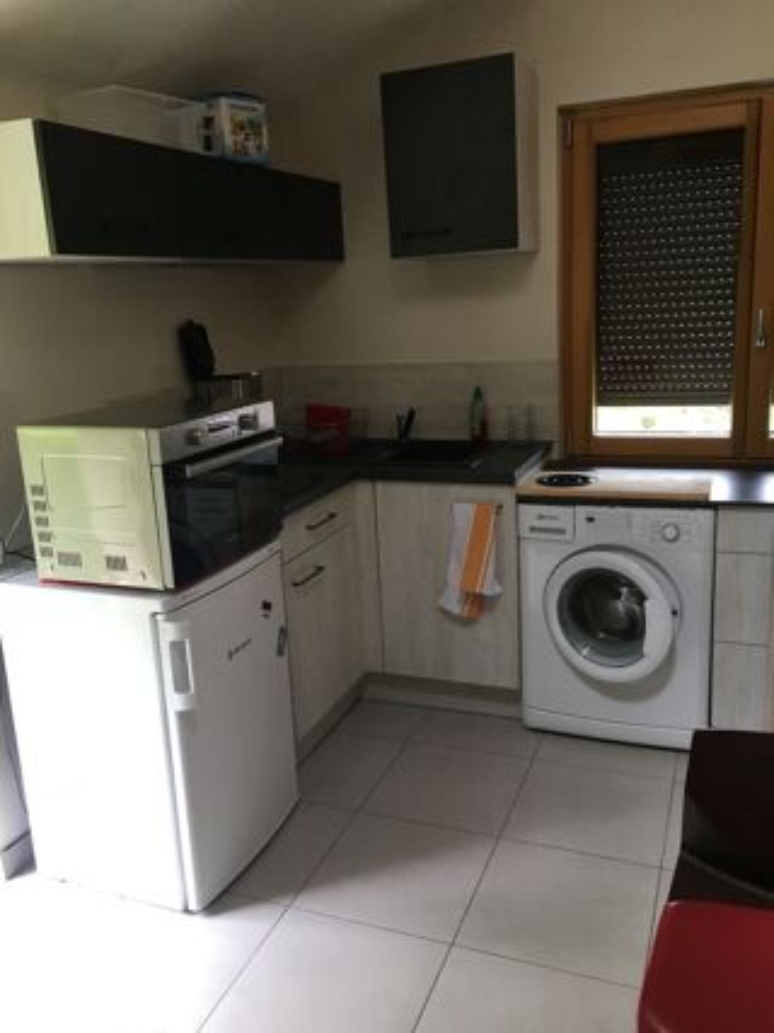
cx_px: 387
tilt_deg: -15.3
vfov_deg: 61.7
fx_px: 865
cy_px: 516
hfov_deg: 48.2
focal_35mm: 29
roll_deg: +2.5
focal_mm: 4.15
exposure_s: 1/33
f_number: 2.2
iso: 64
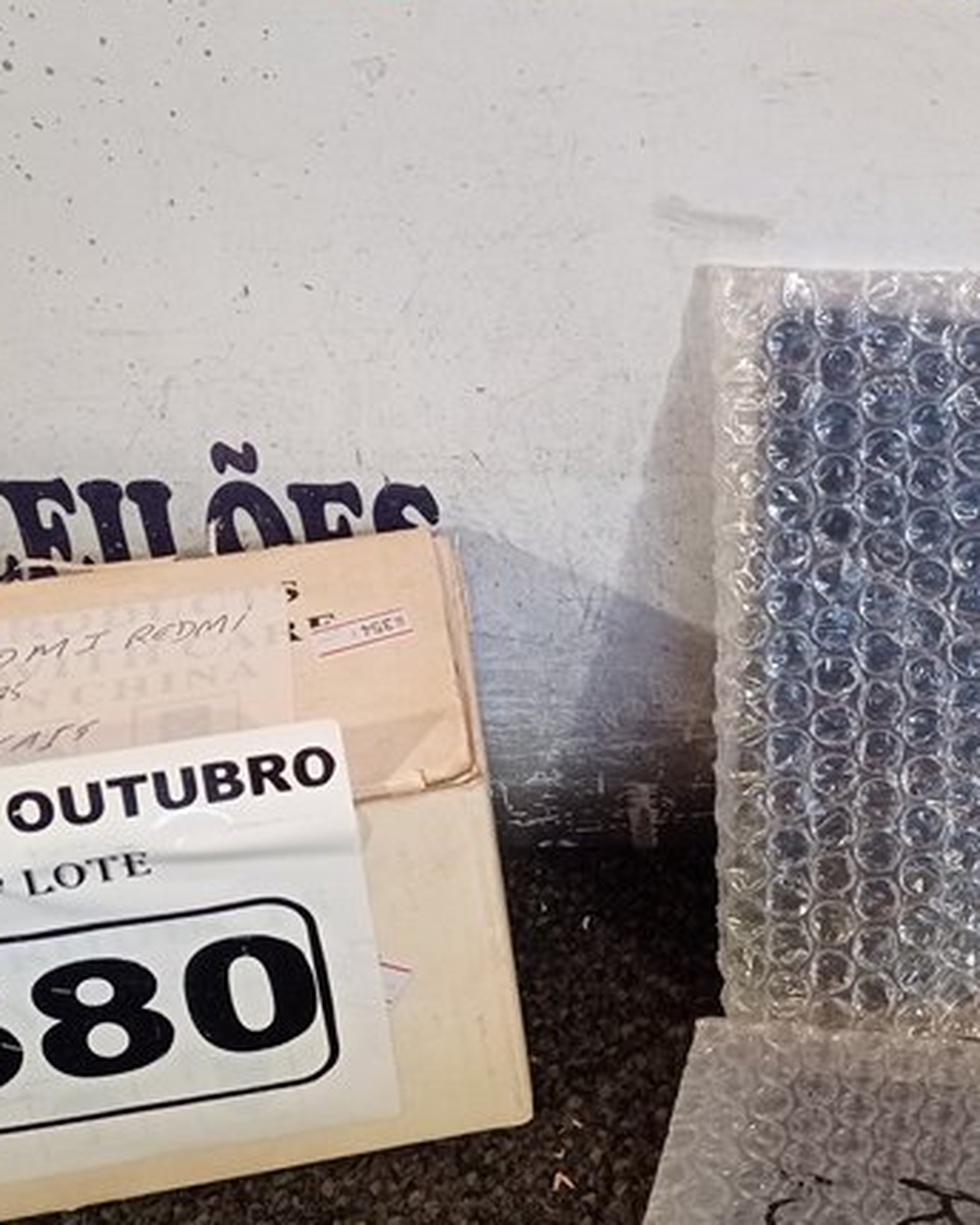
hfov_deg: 22.8
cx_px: 920
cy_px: 789
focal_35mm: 65
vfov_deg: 29.0
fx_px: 2357
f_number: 1.79
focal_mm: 4.7
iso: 139
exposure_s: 1/120
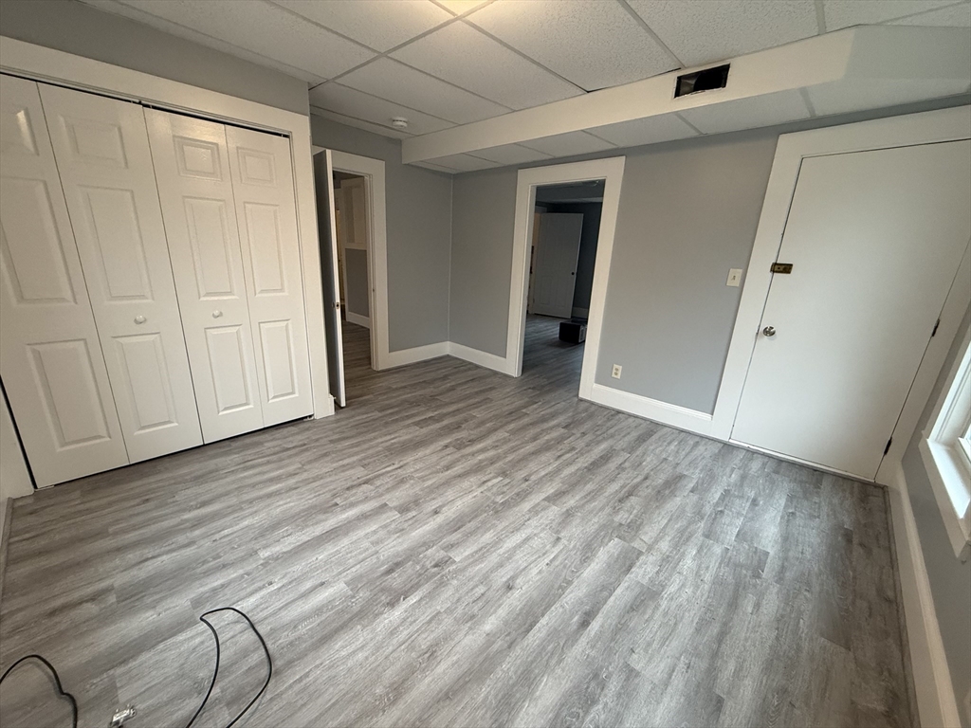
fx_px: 393
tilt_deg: -17.2
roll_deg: -3.0
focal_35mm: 14
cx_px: 486
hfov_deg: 102.1
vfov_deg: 85.7
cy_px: 364
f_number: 2.2
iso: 320
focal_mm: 2.22
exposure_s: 1/120
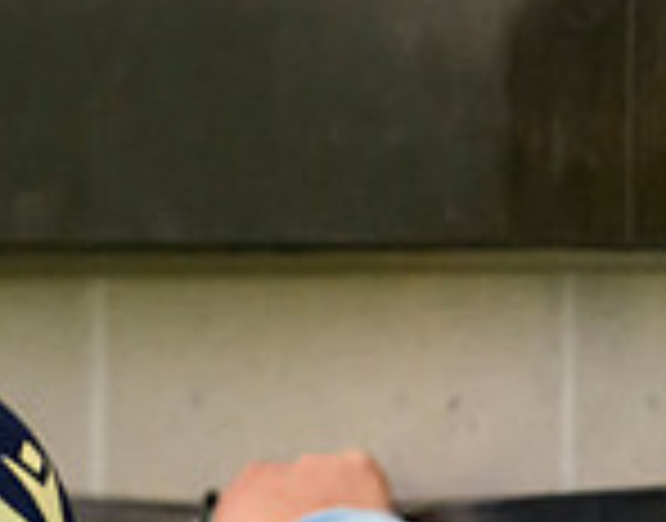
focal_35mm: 1729
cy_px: 536
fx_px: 33812
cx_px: 1125
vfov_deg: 0.9
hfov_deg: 1.1
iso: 6400
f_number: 3.2
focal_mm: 400
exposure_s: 1/1000
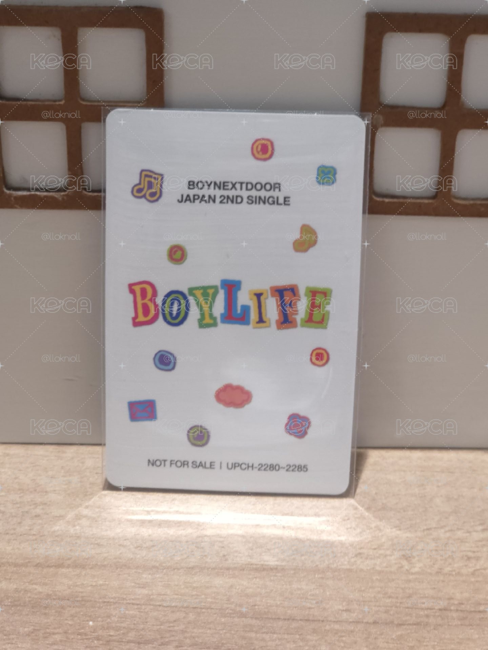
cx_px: 244
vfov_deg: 28.2
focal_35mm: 69
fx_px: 1297
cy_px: 325
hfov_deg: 21.3
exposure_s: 1/30
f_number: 2.4
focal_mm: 7
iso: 160
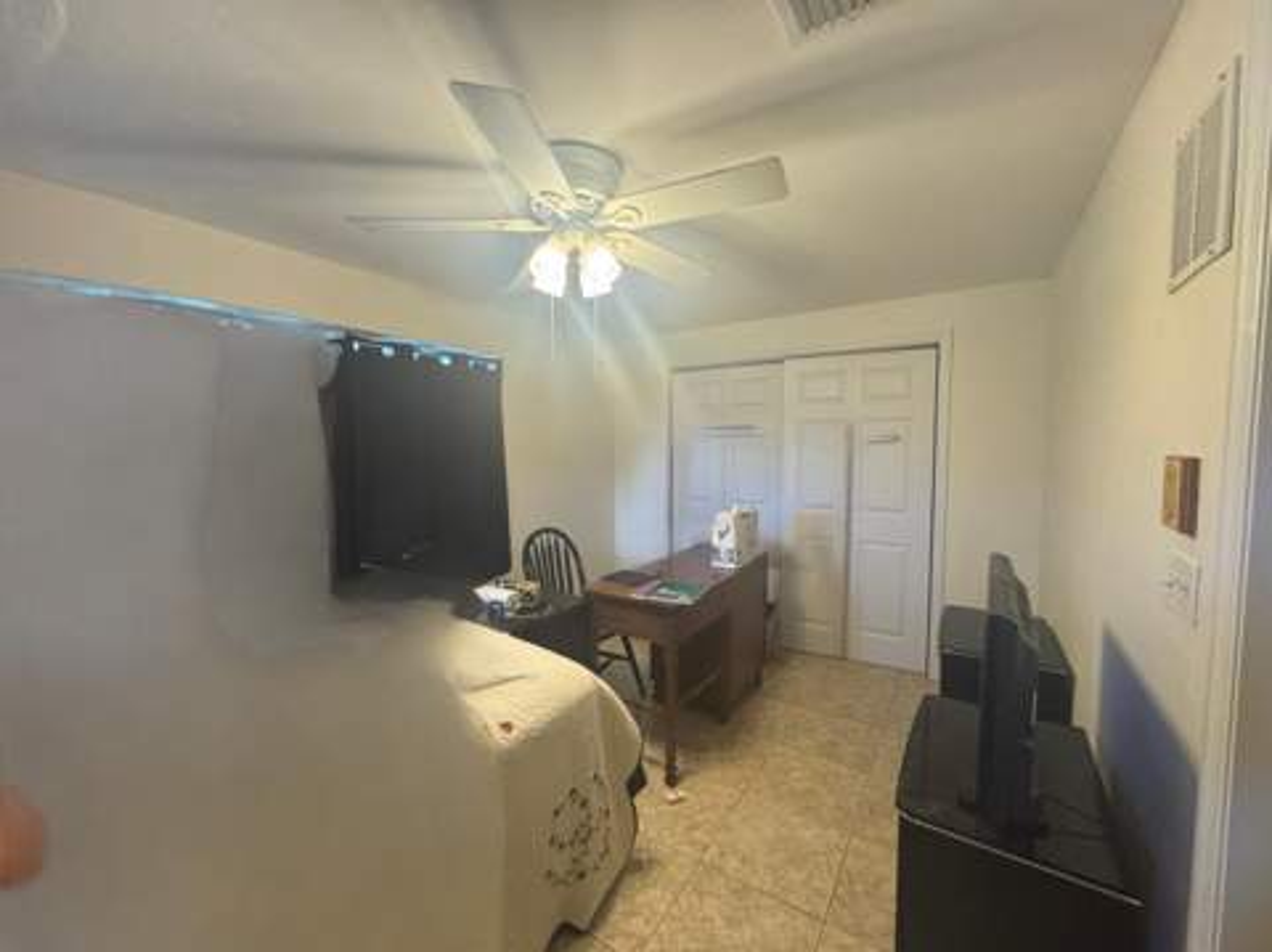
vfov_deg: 85.6
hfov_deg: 102.1
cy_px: 476
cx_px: 636
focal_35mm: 14
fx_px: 514
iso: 500
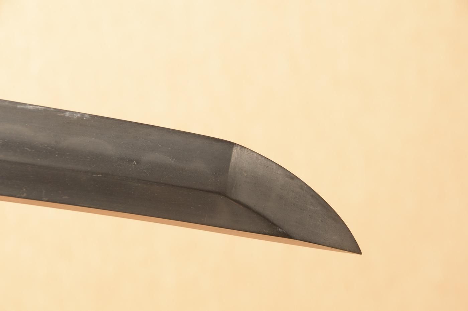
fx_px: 2182
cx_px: 234
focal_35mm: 168
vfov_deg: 8.2
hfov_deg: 12.2
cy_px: 156
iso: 400
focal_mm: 112
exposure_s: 1/1.6
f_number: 11
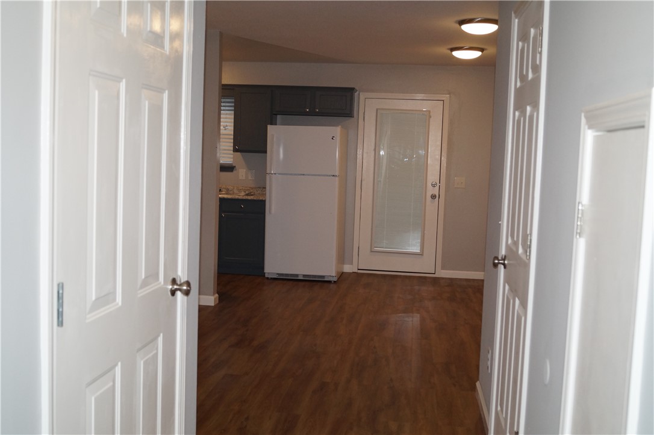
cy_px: 218
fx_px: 708
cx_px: 327
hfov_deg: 49.6
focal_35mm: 39
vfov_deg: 34.1
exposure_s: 1/160
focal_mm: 26
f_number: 4
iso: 800
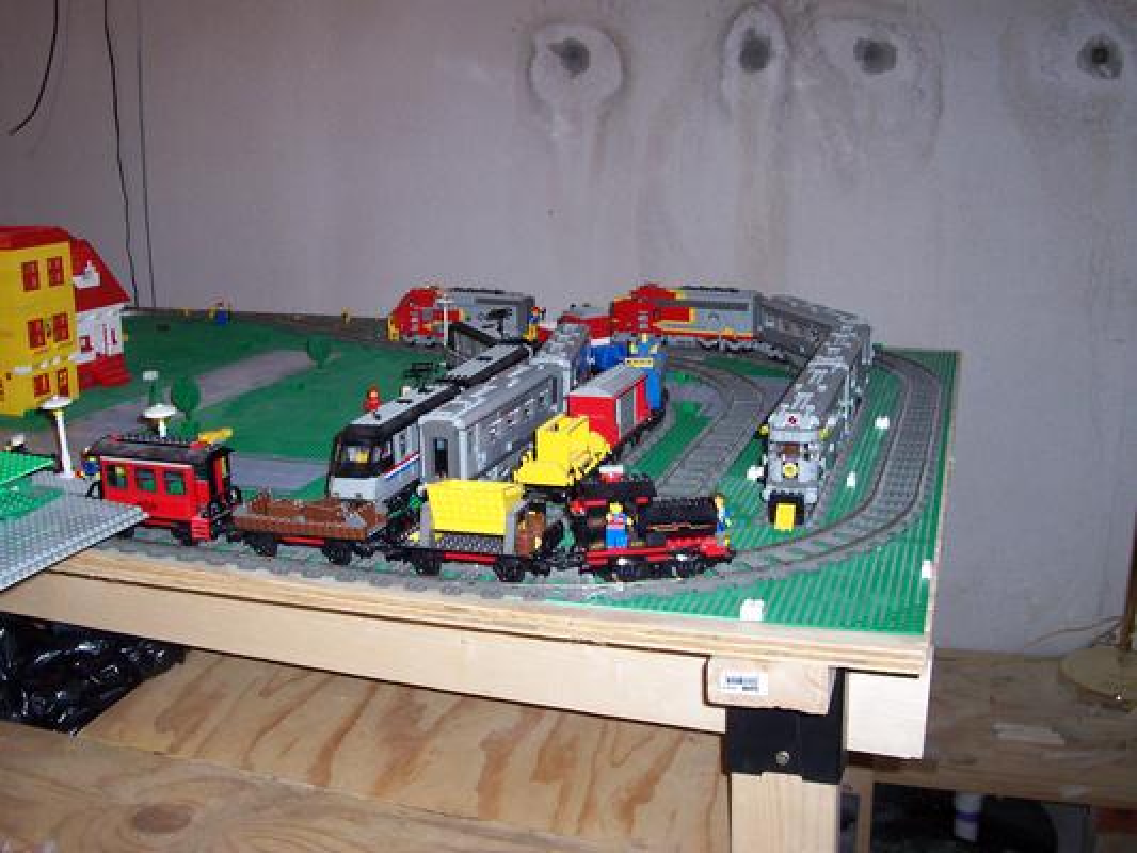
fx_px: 1216
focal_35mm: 37
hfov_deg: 50.1
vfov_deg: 38.7
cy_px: 426
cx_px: 568
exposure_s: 1/60
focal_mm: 5.6
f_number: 2.8
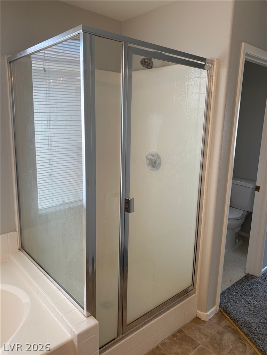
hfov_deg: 53.1
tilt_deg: -9.0
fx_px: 267
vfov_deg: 67.3
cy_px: 178
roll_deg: -2.5
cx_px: 134
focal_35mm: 26
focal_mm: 4.25
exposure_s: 1/120
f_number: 1.8
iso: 40
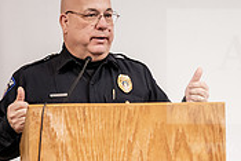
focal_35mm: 463
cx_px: 125
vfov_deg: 3.0
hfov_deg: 4.4
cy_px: 175
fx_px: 3102
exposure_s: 1/200
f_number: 2.8
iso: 1600
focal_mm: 140
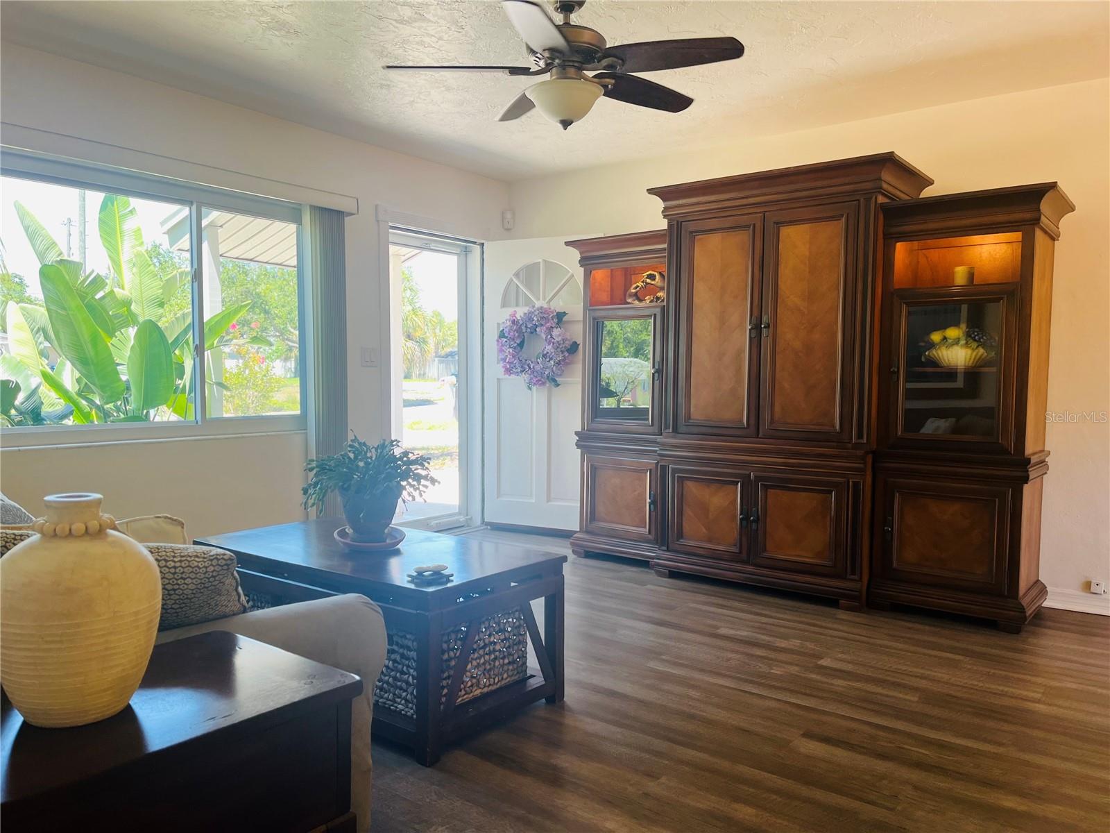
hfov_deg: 67.3
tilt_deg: -3.5
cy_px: 416
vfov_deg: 53.1
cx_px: 555
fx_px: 834
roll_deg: +0.1
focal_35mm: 26
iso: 32
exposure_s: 1/120
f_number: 1.6
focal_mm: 5.1
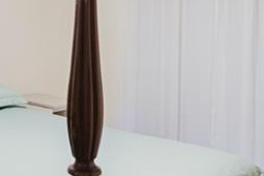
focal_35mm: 65
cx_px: 24
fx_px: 477
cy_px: 10
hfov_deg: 29.6
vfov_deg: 20.4
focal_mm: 16
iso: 1000
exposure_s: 1/125
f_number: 2.8
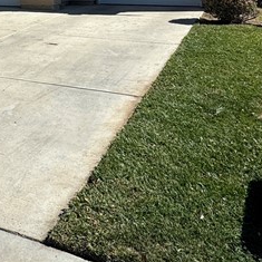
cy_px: -36
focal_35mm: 54
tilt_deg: +1.3
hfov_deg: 28.5
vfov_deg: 28.4
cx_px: -31
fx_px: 462
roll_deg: +0.3
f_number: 2.2
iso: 50
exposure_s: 1/2083
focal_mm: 2.22
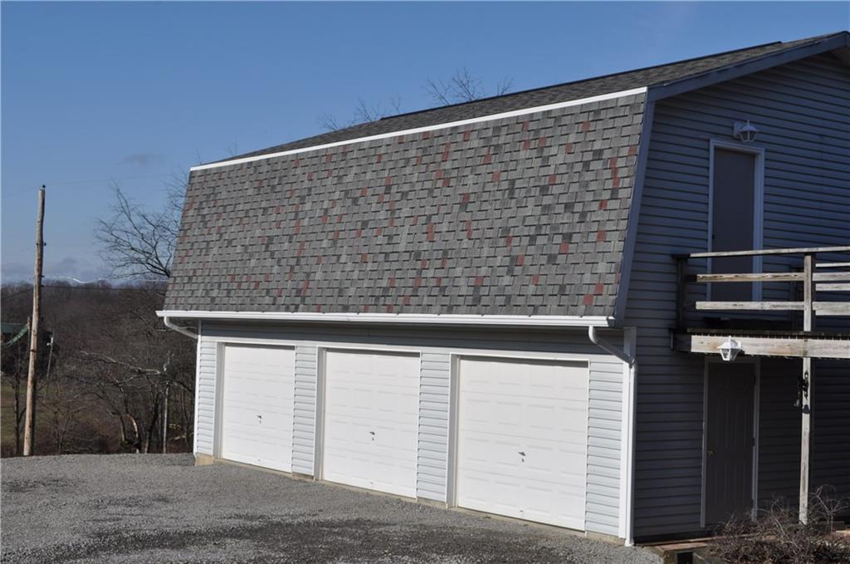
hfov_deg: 36.9
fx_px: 1273
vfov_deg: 25.0
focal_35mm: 54
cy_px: 282
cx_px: 425
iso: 200
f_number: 11
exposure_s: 1/500
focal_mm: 36
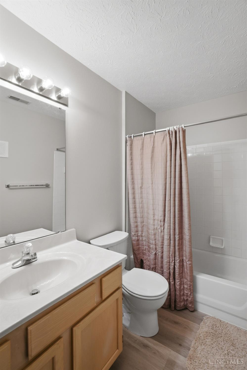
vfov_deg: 100.4
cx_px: 124
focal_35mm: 15
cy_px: 185
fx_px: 154
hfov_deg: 77.3
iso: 100
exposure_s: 1/30
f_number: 4
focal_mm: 10
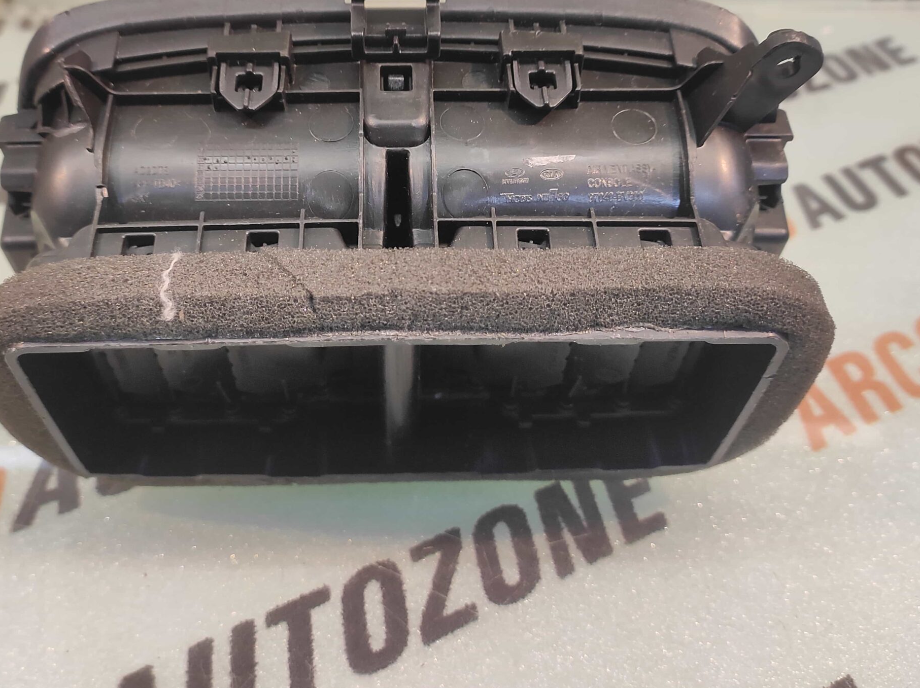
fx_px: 637
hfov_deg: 71.4
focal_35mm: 24
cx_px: 413
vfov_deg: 56.5
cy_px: 288
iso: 216
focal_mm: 4.74
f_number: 1.79
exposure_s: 1/33
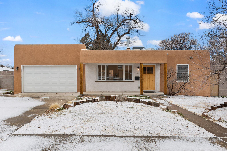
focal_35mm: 30
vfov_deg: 43.6
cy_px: 76
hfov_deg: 61.9
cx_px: 114
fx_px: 189
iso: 200
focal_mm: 20
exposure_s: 1/60
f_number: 9
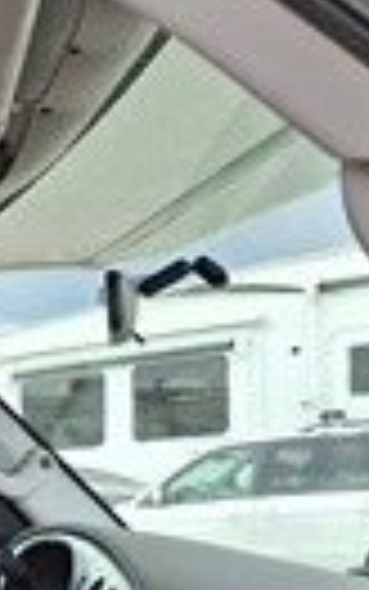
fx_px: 1302
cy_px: 698
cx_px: -256
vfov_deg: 23.4
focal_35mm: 81
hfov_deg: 14.5
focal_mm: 4.69
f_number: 1.8
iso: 32
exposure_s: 1/286
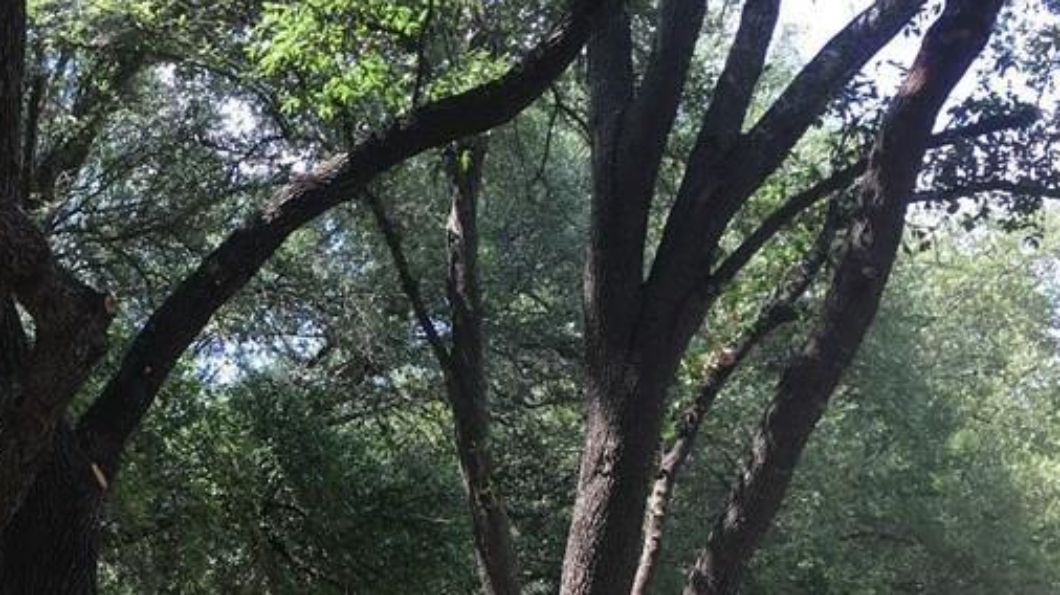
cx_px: 138
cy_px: 767
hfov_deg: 31.5
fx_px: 1798
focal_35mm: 64
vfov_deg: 17.6
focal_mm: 4.15
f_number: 2.2
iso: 25
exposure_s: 1/195
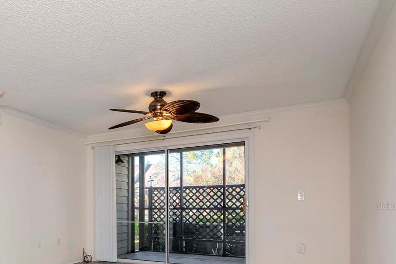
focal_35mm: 28
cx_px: 79
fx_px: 306
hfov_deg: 60.5
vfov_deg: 44.7
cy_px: 206
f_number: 8
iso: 640
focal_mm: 11
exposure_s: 1/100
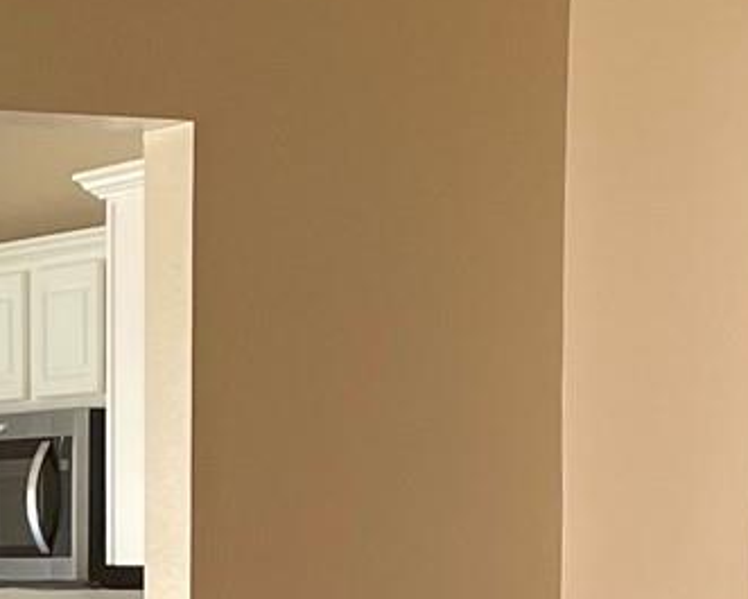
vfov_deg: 9.4
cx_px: -90
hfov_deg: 12.1
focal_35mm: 157
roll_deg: +0.5
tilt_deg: -7.3
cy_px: 1087
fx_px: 3477
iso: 125
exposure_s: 1/120
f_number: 1.6
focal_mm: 4.2
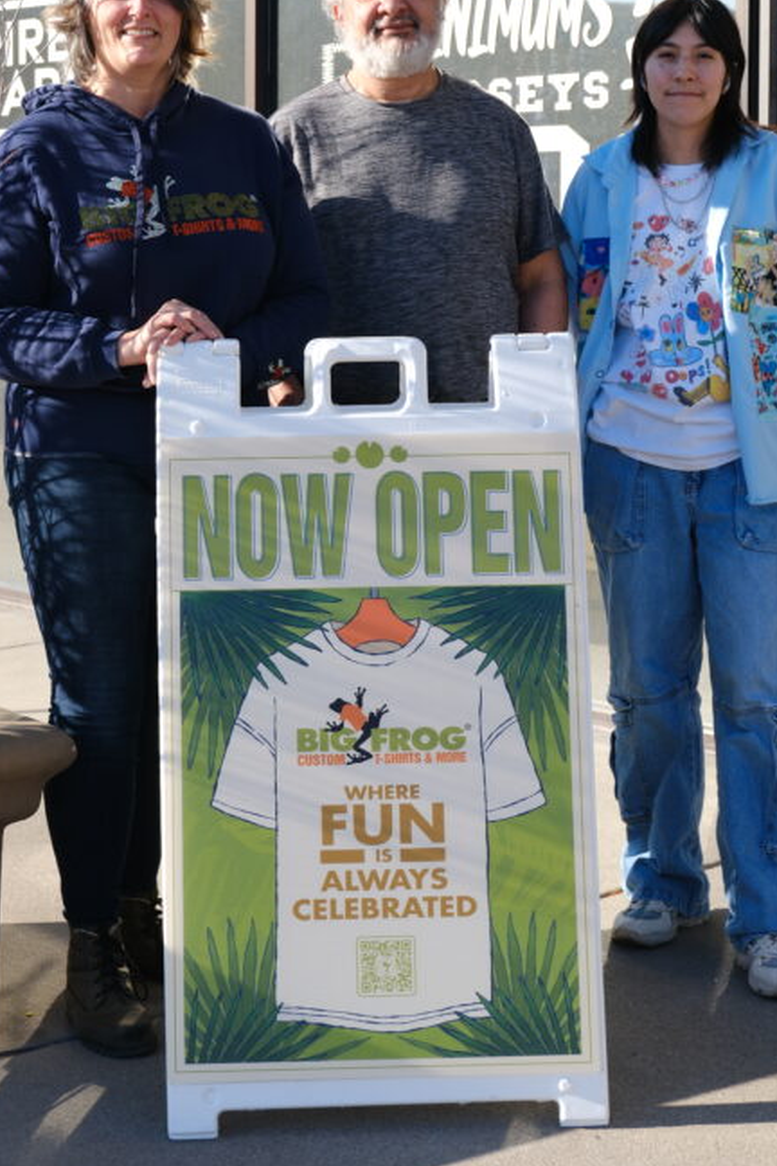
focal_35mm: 79
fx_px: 2557
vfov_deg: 25.6
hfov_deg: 17.3
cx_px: 366
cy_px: 423
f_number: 5.6
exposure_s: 1/240
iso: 125
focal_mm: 33.3
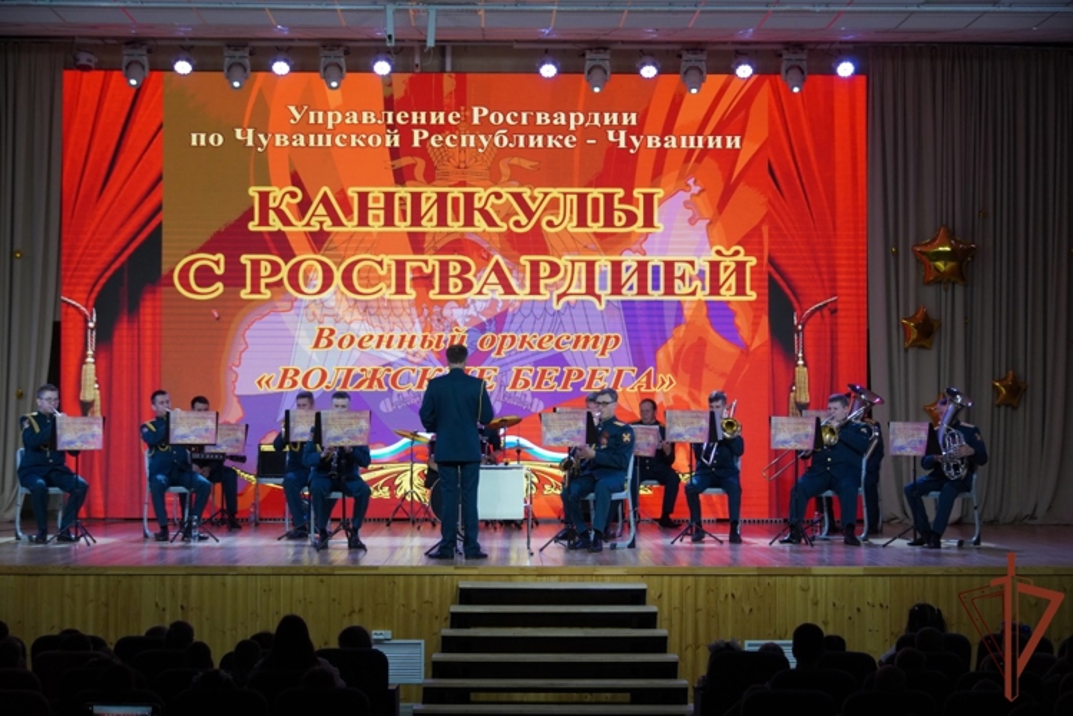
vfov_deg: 18.9
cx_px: 536
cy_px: 358
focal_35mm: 72
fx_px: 2147
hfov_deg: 28.1
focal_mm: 48
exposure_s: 1/160
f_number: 5
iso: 1600
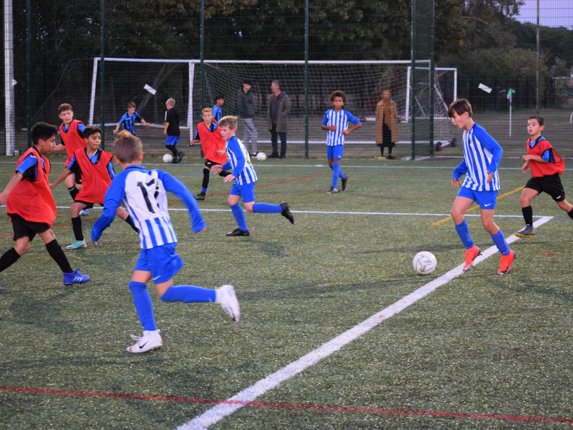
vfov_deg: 16.5
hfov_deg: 21.9
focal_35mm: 90
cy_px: 214
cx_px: 297
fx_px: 1482
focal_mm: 55
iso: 3200
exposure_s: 1/200
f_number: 4
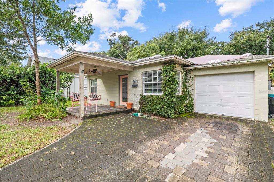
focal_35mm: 15
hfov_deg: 100.4
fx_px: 114
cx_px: 137
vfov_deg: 77.3
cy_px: 91
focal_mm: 10
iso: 100
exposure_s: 1/30
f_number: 7.1
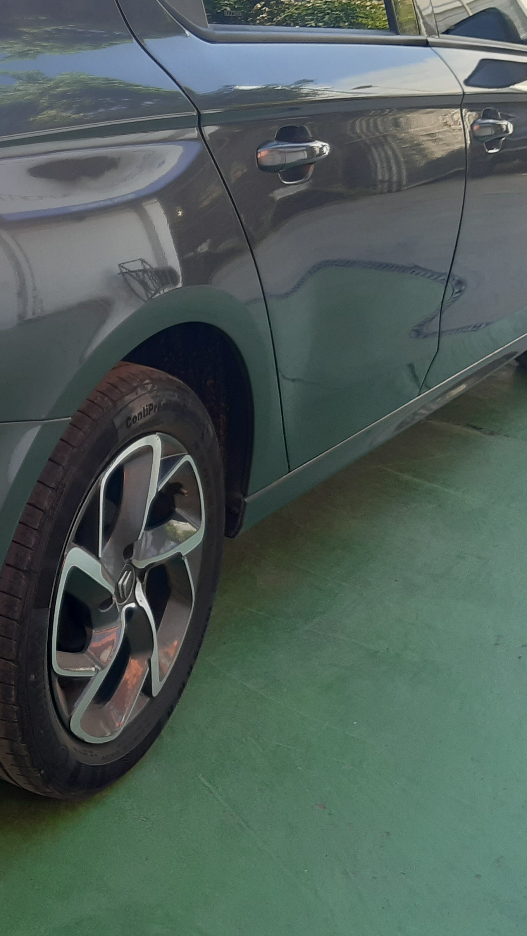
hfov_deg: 20.3
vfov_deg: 37.9
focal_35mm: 54
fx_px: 1341
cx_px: -162
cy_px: 280
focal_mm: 3.92
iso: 40
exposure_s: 1/156
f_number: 1.7
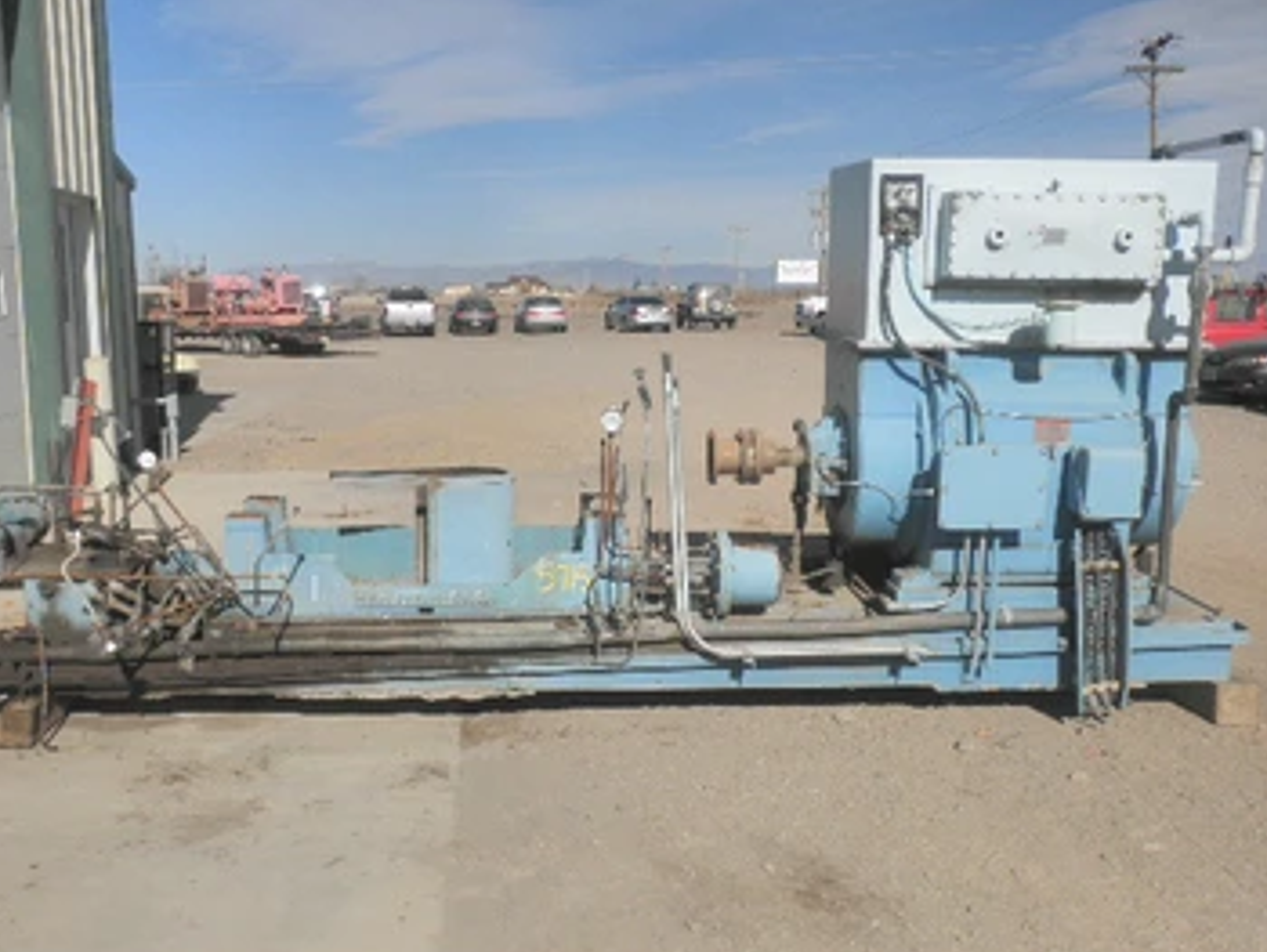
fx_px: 1465
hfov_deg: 46.7
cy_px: 507
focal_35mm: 40
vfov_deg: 36.0
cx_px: 565
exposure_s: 1/250
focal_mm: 6.1
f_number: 9.1
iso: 64
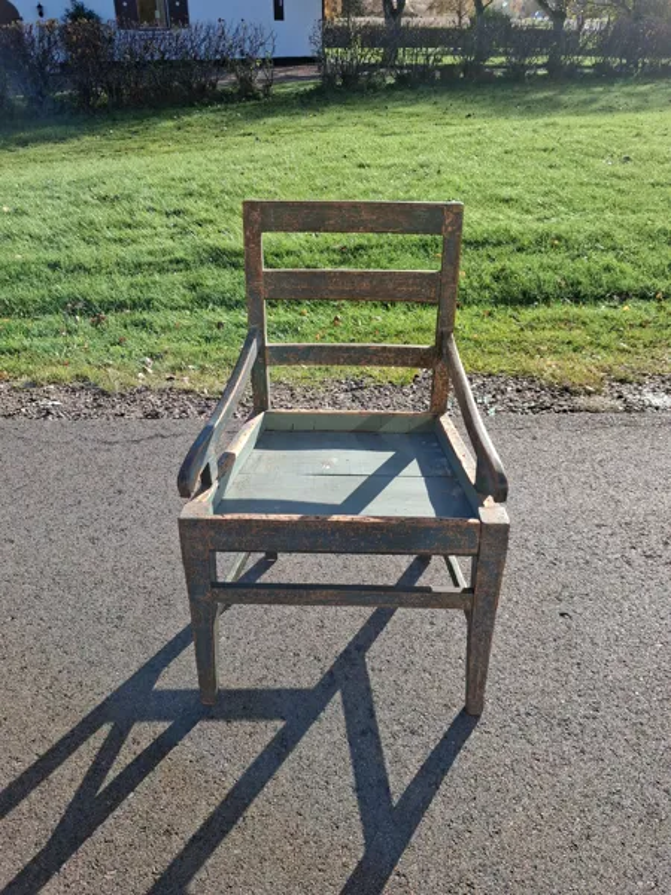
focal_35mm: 27
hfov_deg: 51.4
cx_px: 336
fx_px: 698
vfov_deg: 65.3
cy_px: 448
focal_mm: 4
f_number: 1.8
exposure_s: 1/232
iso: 25
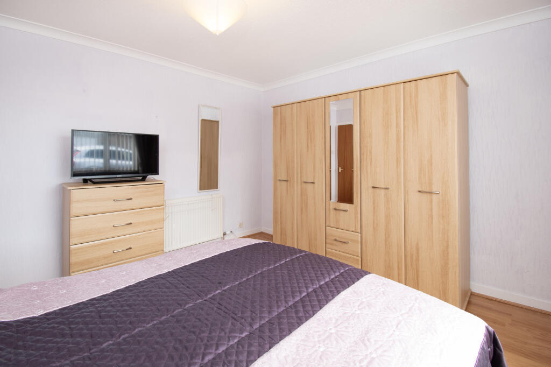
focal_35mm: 15
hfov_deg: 100.4
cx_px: 276
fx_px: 229
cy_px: 184
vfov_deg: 77.3
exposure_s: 1/15
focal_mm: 10
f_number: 8
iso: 320
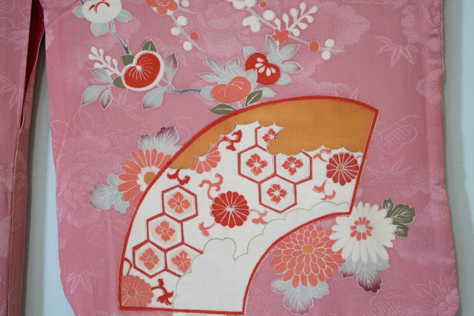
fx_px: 1383
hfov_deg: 19.5
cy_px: 158
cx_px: 237
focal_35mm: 105
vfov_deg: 13.0
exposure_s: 1/125
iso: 1000
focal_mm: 105
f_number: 4
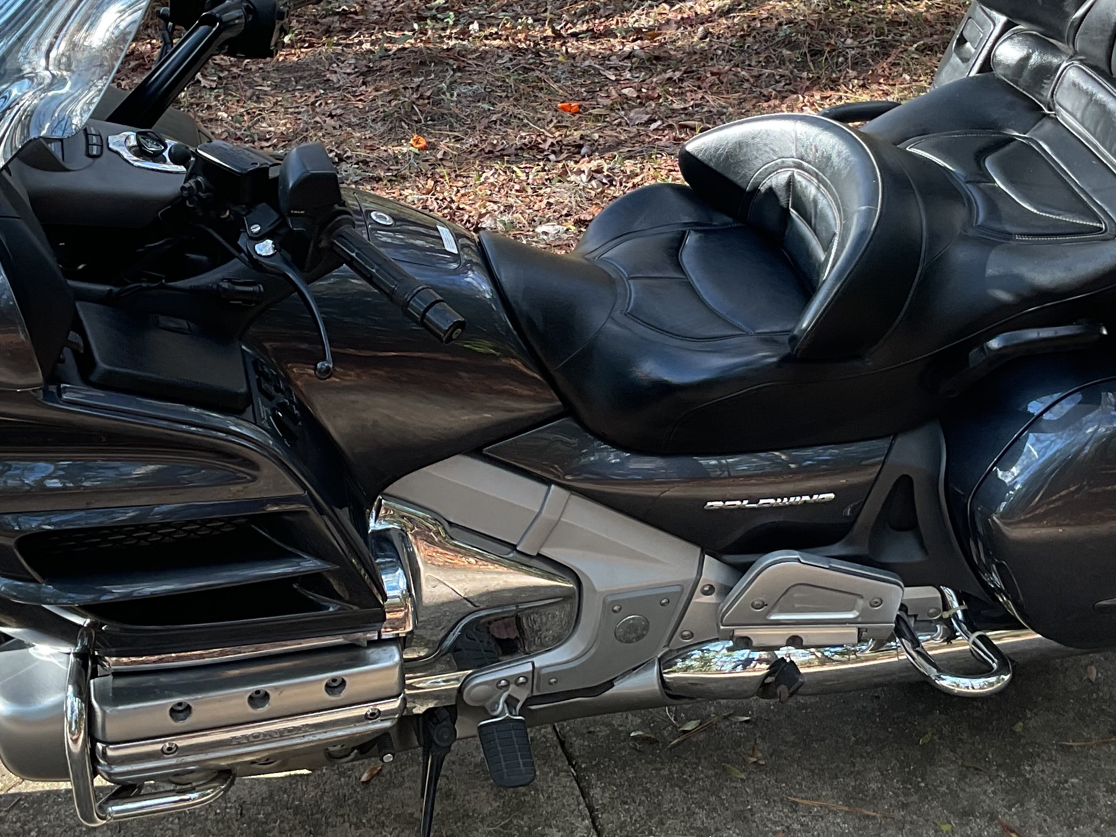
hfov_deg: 32.2
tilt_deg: -21.0
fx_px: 1934
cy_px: 253
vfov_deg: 24.3
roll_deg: +2.4
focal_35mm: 60
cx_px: 523
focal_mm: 3
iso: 25
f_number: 1.8
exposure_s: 1/120
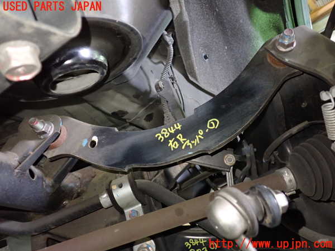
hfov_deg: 60.0
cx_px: 168
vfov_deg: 46.8
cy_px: 126
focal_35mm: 30
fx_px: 290
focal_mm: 5.4
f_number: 2.3
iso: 800
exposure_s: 1/20
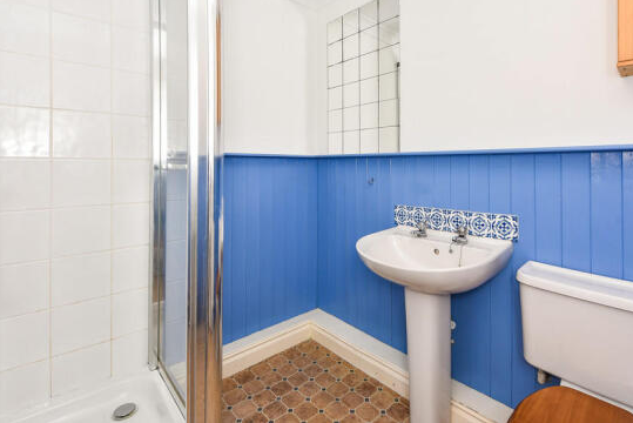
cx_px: 344
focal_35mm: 17
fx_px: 299
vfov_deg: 69.7
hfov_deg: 93.0
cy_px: 167
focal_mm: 14
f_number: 8
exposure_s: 1/40
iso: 400
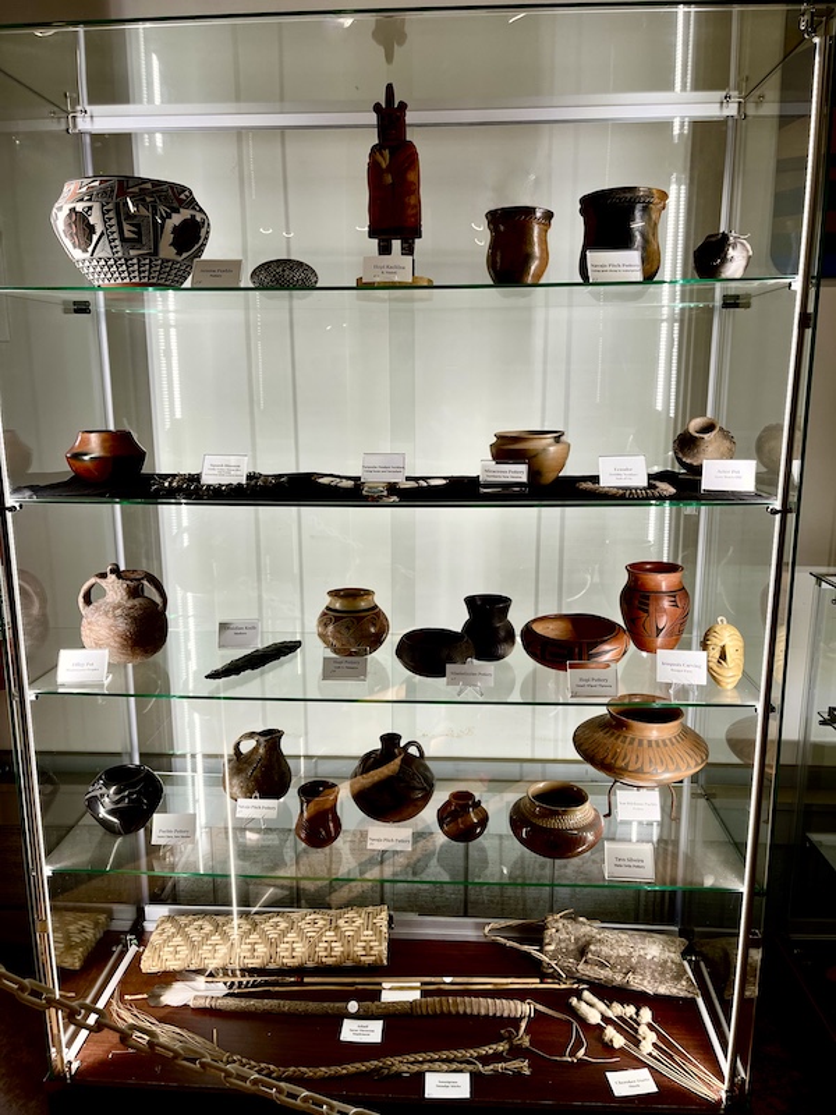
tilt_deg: -11.4
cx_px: 418
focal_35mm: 25
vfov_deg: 69.4
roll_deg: +0.6
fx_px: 805
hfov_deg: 54.9
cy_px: 558
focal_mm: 5.1
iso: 50
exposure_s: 1/120
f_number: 1.6
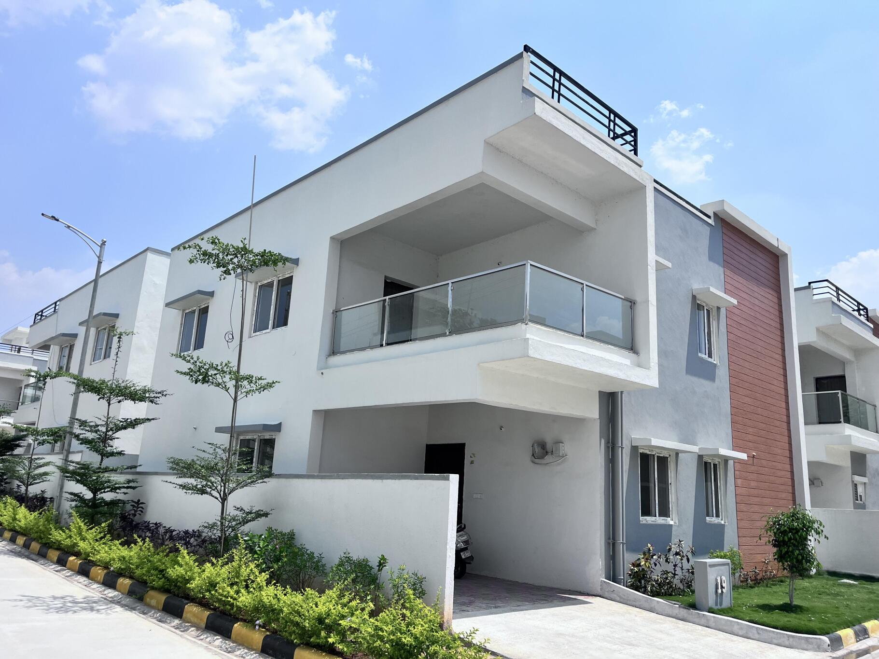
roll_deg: +0.8
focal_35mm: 26
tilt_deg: +10.9
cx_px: 440
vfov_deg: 53.1
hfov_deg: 67.3
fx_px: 660
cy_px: 330
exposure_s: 1/6494
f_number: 1.6
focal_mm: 5.1
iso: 50
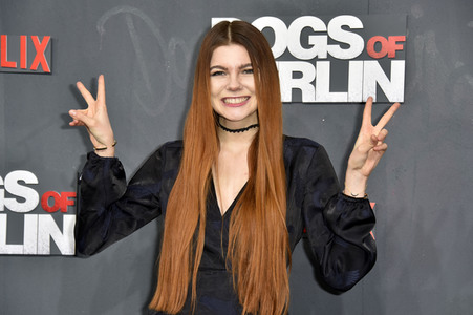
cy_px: 158
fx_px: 1313
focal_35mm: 100
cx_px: 236
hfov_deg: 20.4
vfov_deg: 13.7
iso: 500
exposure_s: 1/320
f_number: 5.6
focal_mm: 100
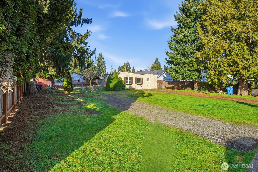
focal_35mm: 16
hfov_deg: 96.8
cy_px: 86
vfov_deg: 73.7
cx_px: 129
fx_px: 115
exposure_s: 1/1000
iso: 320
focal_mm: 16
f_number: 9
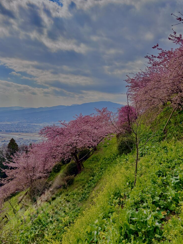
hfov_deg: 51.4
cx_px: 92
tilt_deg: -2.1
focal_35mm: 27
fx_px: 190
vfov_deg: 65.3
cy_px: 123
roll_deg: -0.8
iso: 50
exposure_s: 1/6329
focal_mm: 5.96
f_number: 1.6
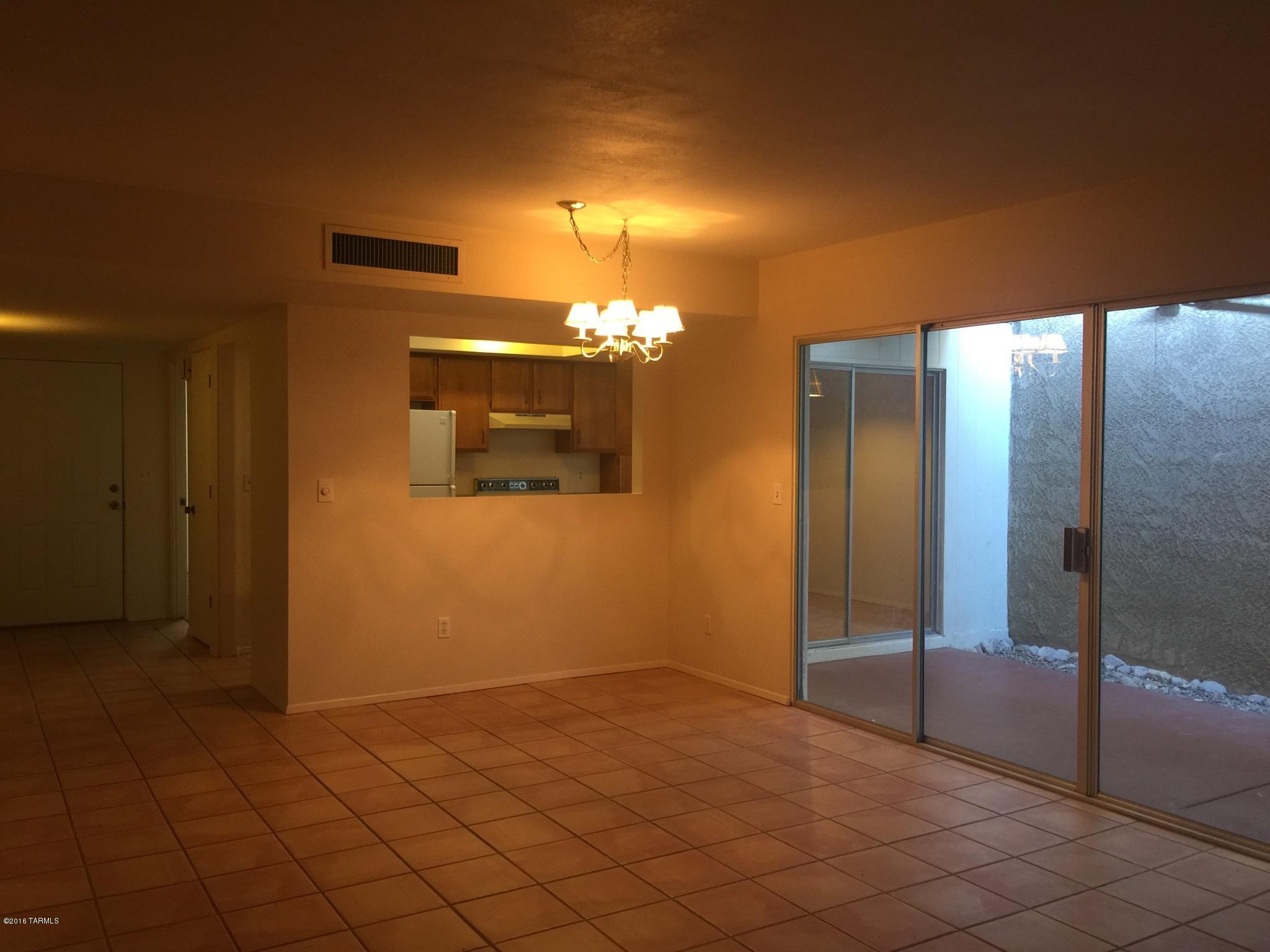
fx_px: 1064
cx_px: 635
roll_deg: -0.6
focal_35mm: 29
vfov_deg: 48.2
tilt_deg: -0.6
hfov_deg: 61.7
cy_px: 476
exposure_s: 1/15
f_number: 2.2
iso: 50
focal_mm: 4.15
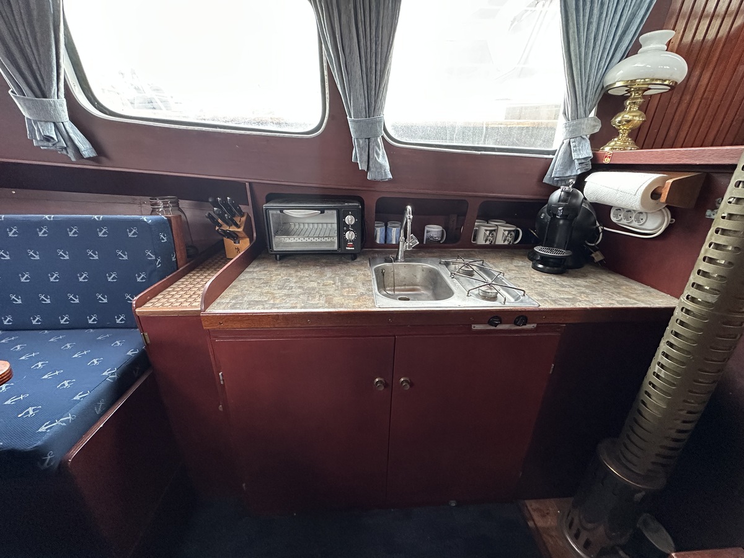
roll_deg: +3.1
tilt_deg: -22.6
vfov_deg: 85.7
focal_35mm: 14
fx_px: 301
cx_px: 372
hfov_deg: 102.1
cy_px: 279
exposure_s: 1/60
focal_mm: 2.22
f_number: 2.2
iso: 640
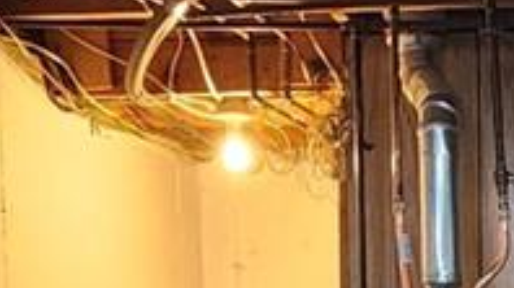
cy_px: 483
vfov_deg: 13.0
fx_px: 1171
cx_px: 584
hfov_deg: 23.1
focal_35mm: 86
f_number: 2.2
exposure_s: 1/30
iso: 320
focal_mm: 2.2
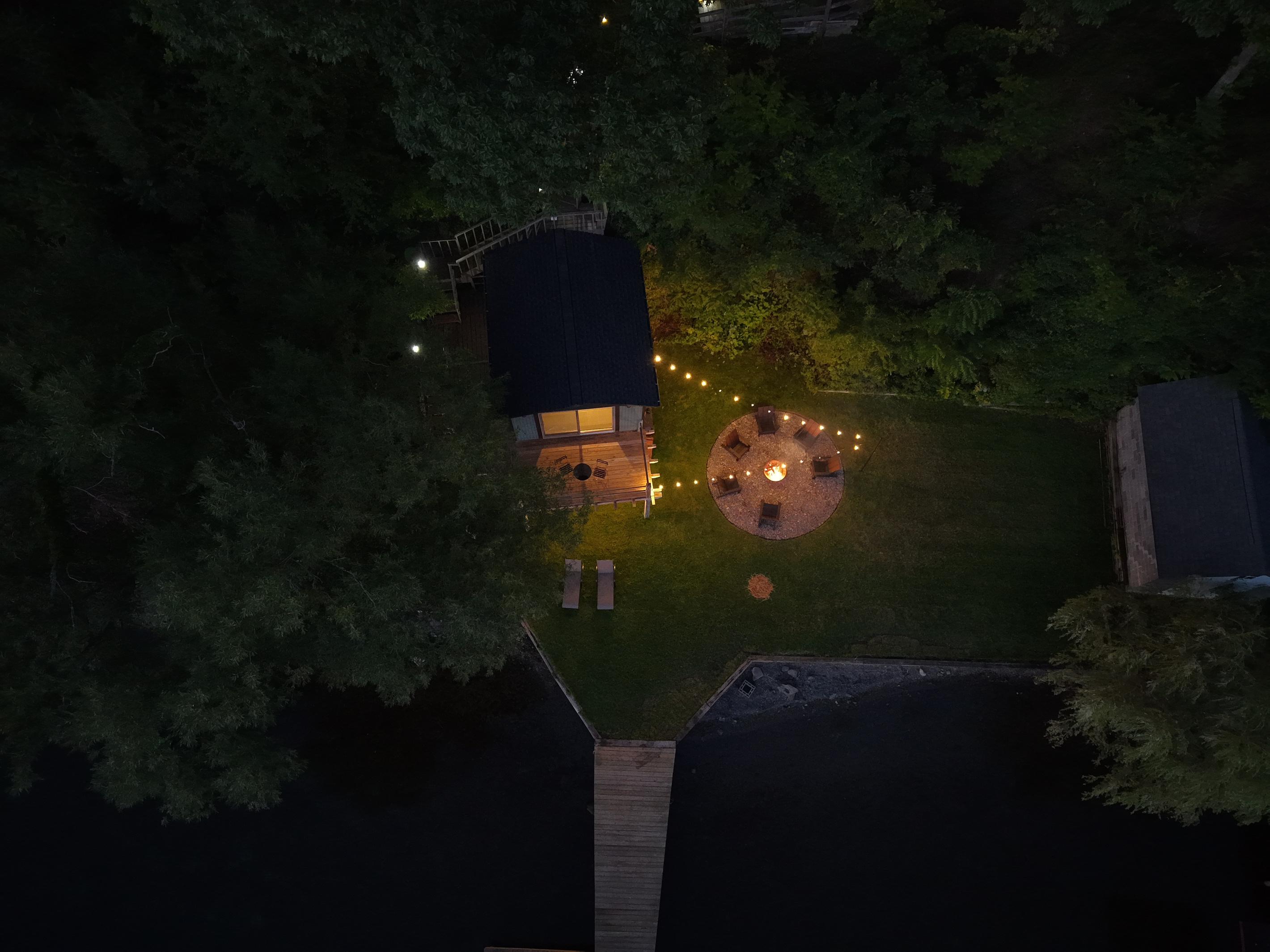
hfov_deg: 71.6
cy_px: 476
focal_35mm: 24
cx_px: 635
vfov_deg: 56.8
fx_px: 881
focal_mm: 8.67
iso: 2760
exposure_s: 1/5
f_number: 1.8
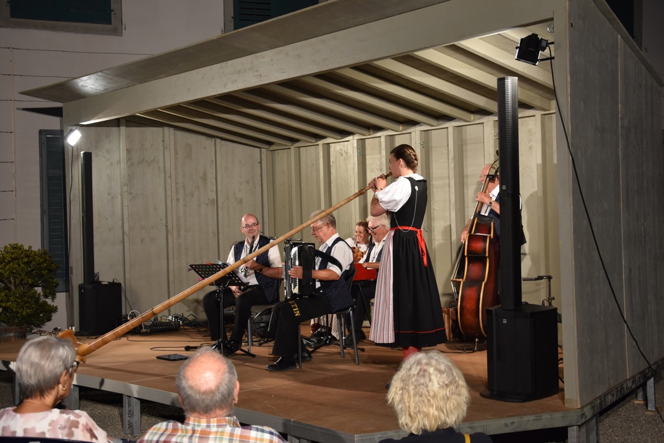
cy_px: 222
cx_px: 332
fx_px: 885
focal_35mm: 48
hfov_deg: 41.1
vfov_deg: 28.1
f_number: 4.5
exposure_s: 1/80
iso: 800
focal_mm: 32
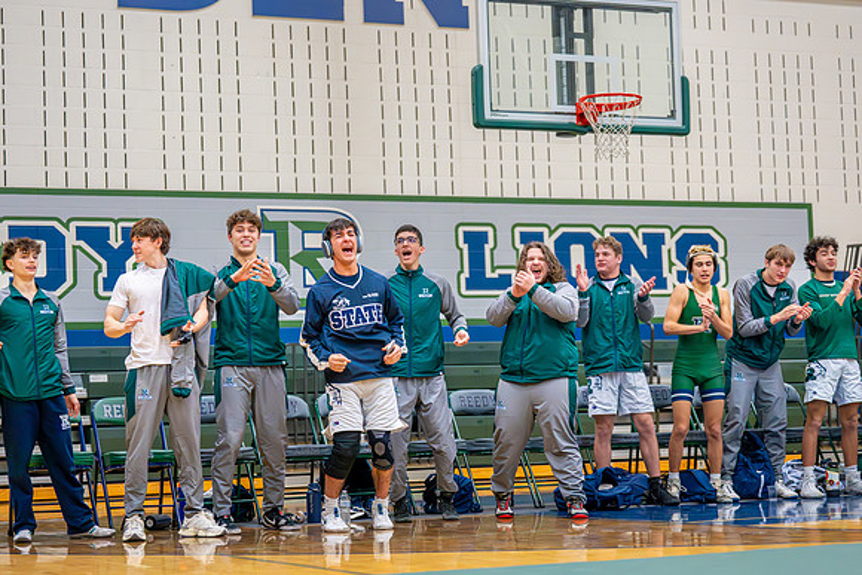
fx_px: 1852
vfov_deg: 17.7
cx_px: 431
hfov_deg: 26.2
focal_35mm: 77
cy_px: 288
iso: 6400
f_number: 2.8
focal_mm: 70
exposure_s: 1/1000
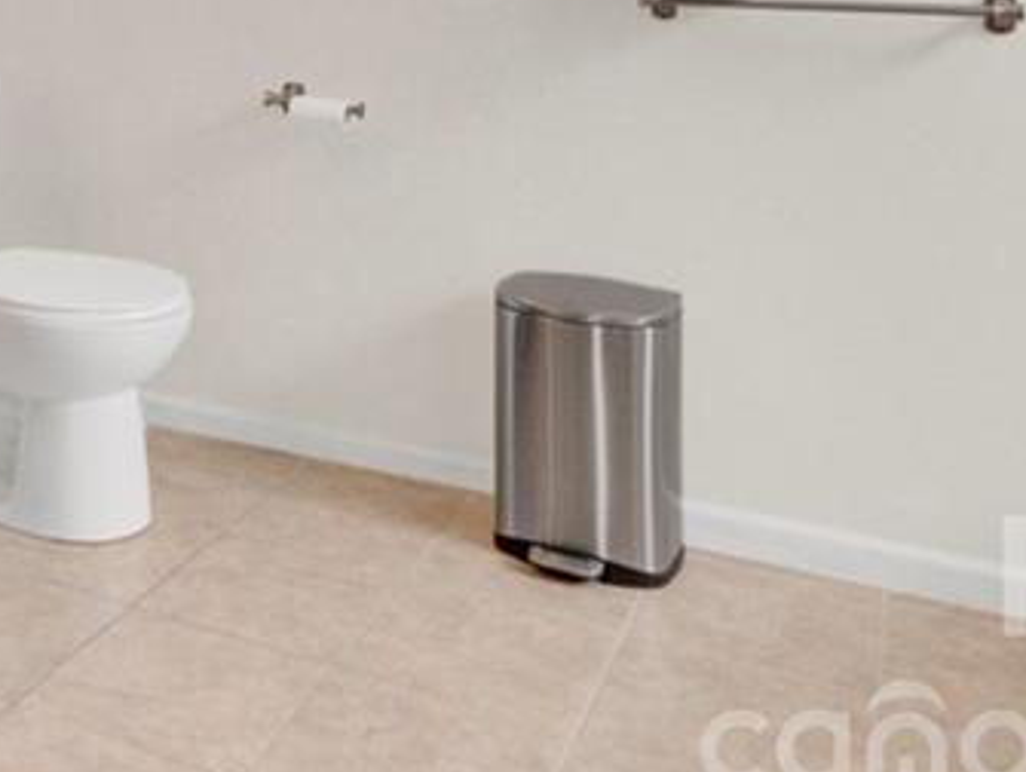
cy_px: -84
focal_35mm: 44
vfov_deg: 29.6
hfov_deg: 39.0
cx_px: 49
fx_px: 1306
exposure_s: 1/80
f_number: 8
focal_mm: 10
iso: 800
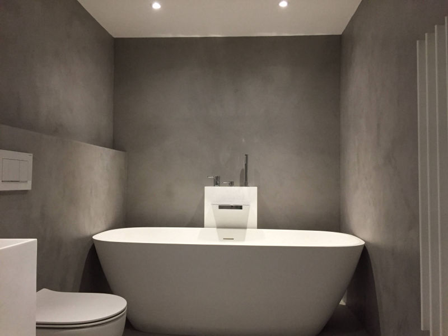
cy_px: 168
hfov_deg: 61.7
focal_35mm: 29
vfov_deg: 48.2
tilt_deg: +2.2
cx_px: 224
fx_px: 375
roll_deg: -0.3
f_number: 2.2
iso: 125
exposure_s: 1/30
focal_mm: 4.15
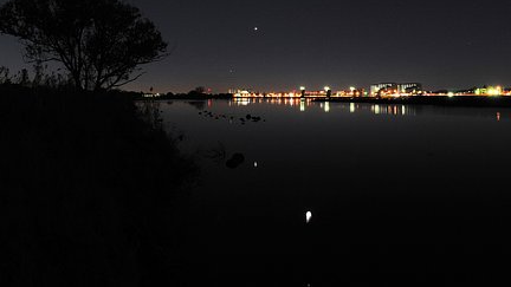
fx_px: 428
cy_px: 96
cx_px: 265
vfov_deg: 36.7
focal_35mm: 32
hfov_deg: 61.6
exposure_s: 10
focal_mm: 17
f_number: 8
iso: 400
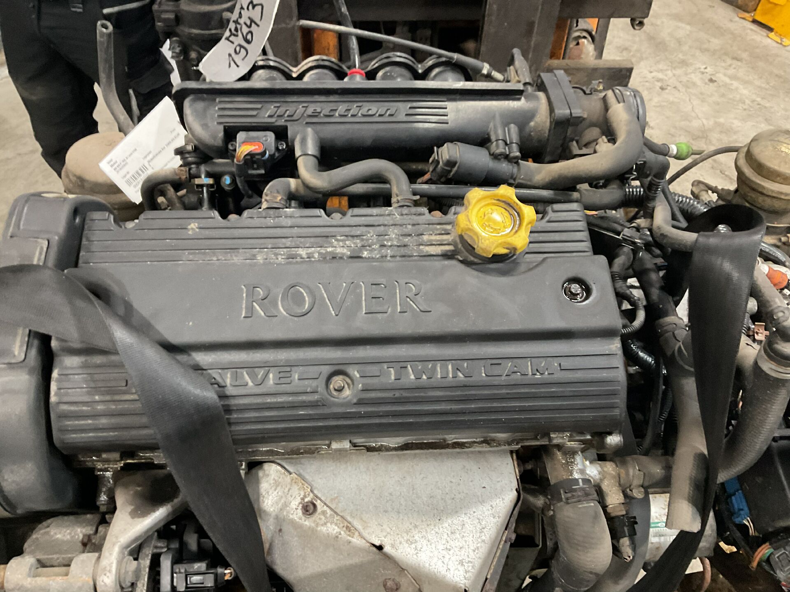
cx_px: 395
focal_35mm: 29
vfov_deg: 48.2
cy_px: 296
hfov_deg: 61.7
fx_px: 662
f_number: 1.8
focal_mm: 3
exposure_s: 1/25
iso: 320
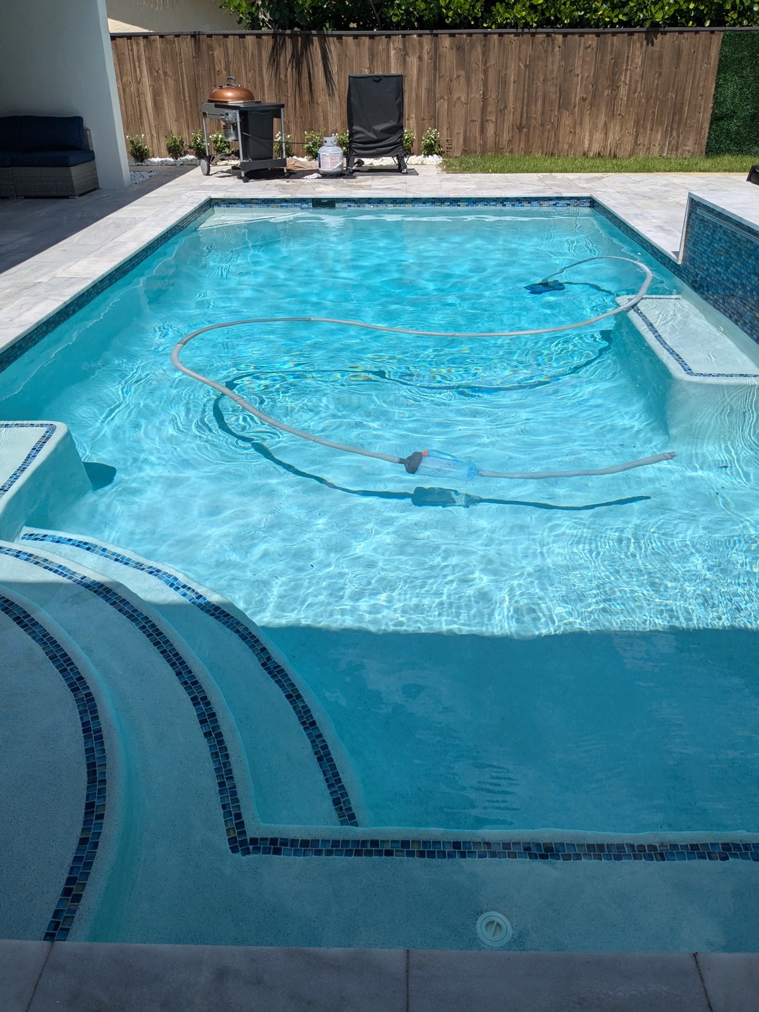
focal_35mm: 27
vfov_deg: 65.3
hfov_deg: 51.4
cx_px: 380
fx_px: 789
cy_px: 506
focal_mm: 4.38
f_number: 1.73
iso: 57
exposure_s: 1/4673
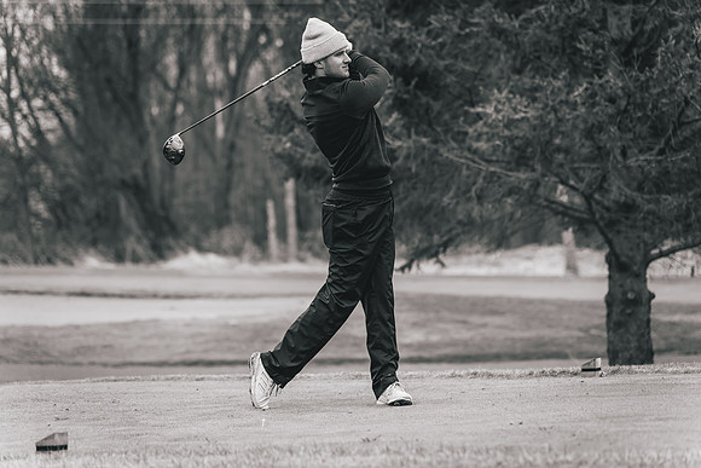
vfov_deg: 12.3
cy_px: 234
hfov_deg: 18.3
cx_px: 351
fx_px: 2178
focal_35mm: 112
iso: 640
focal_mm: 106
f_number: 2.8
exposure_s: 1/3200
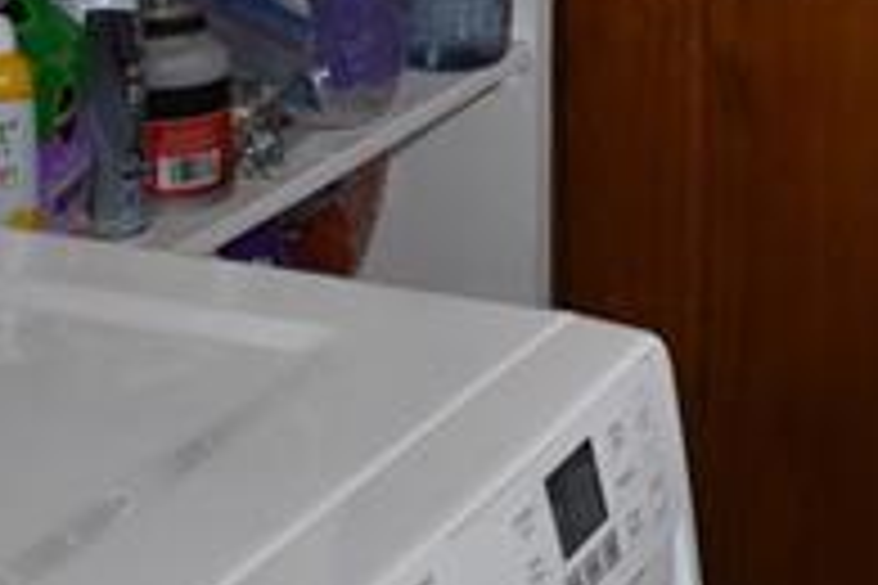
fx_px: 3463
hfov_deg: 13.9
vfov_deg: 9.7
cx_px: 1148
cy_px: 279
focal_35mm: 142
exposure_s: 1/200
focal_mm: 18
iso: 1000
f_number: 3.5
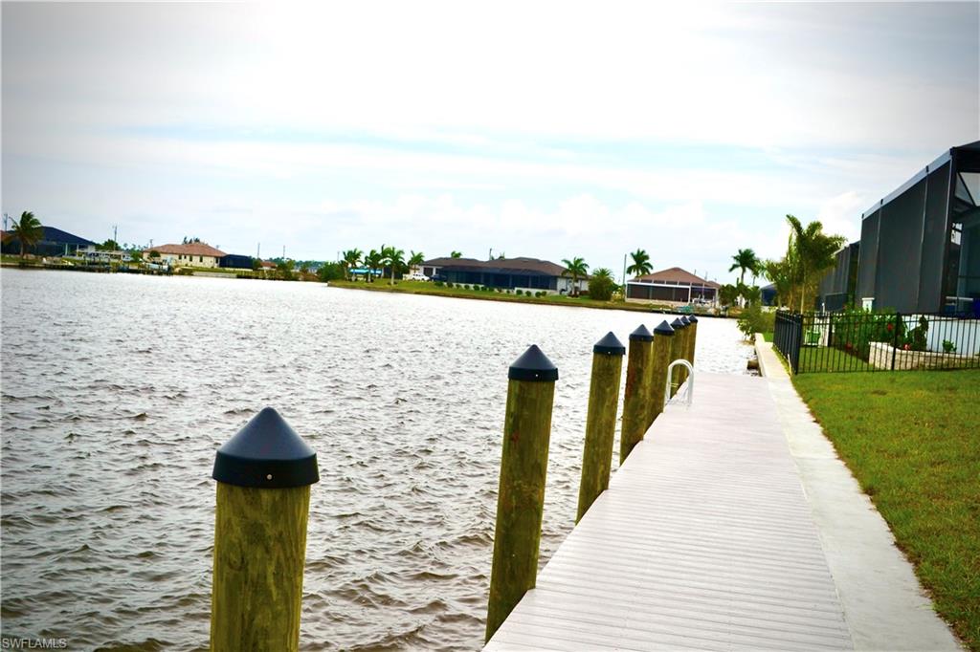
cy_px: 326
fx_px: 1061
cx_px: 490
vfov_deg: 34.2
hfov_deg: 49.6
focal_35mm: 39
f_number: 8
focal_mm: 26
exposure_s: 1/250
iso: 100
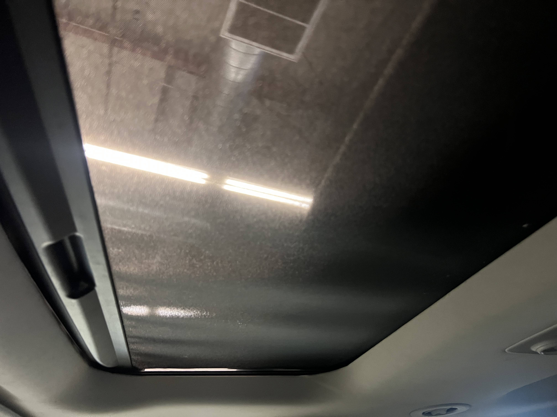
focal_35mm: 26
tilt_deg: +35.3
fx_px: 418
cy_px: 208
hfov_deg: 67.3
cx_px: 278
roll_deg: +1.6
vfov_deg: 53.1
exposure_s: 1/30
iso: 500
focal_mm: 5.7
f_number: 1.5
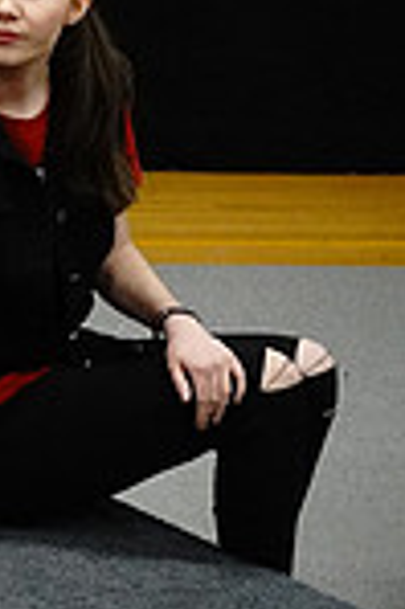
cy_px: -145
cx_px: -716
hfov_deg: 2.6
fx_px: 8896
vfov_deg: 3.9
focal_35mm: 526
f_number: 5.6
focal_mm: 90
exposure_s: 1/125
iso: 8000
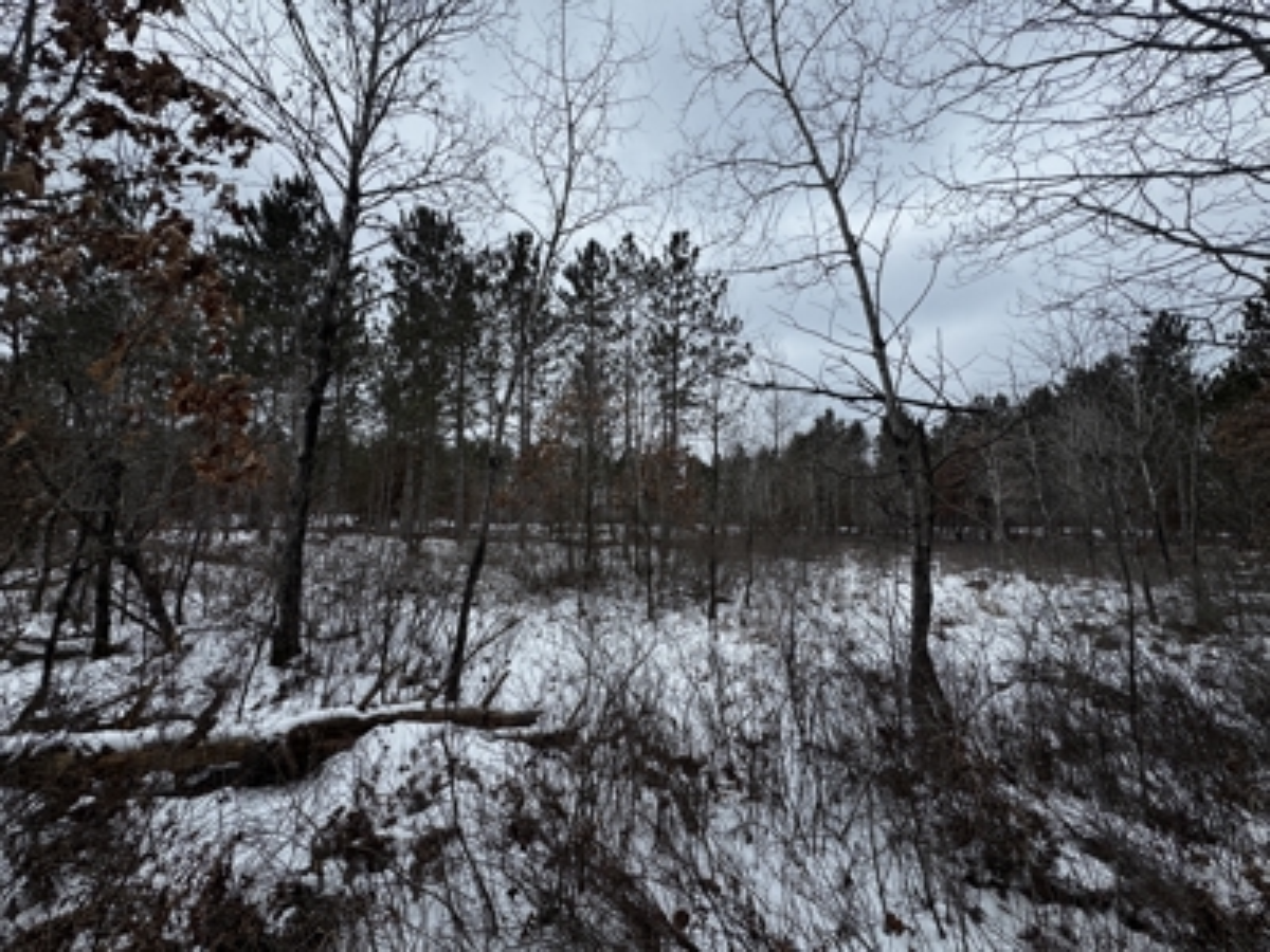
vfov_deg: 85.7
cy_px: 476
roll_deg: -0.7
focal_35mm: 14
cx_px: 635
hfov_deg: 102.1
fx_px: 514
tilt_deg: +7.3
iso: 40
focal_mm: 2.22
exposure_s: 1/879
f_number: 2.2
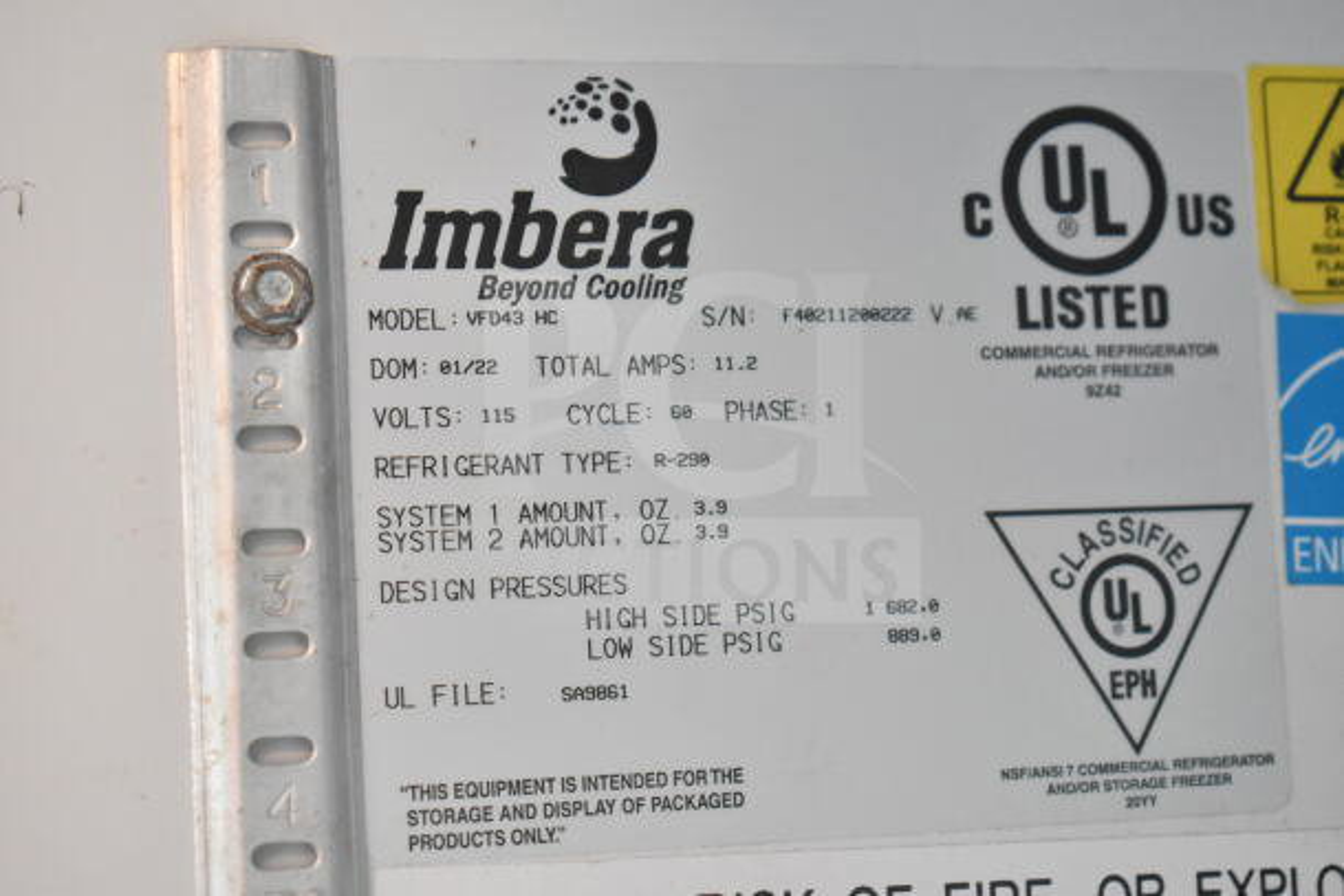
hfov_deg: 24.6
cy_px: 448
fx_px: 3081
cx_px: 672
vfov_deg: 16.6
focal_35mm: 82
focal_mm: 55
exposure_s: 1/100
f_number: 5.6
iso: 4500
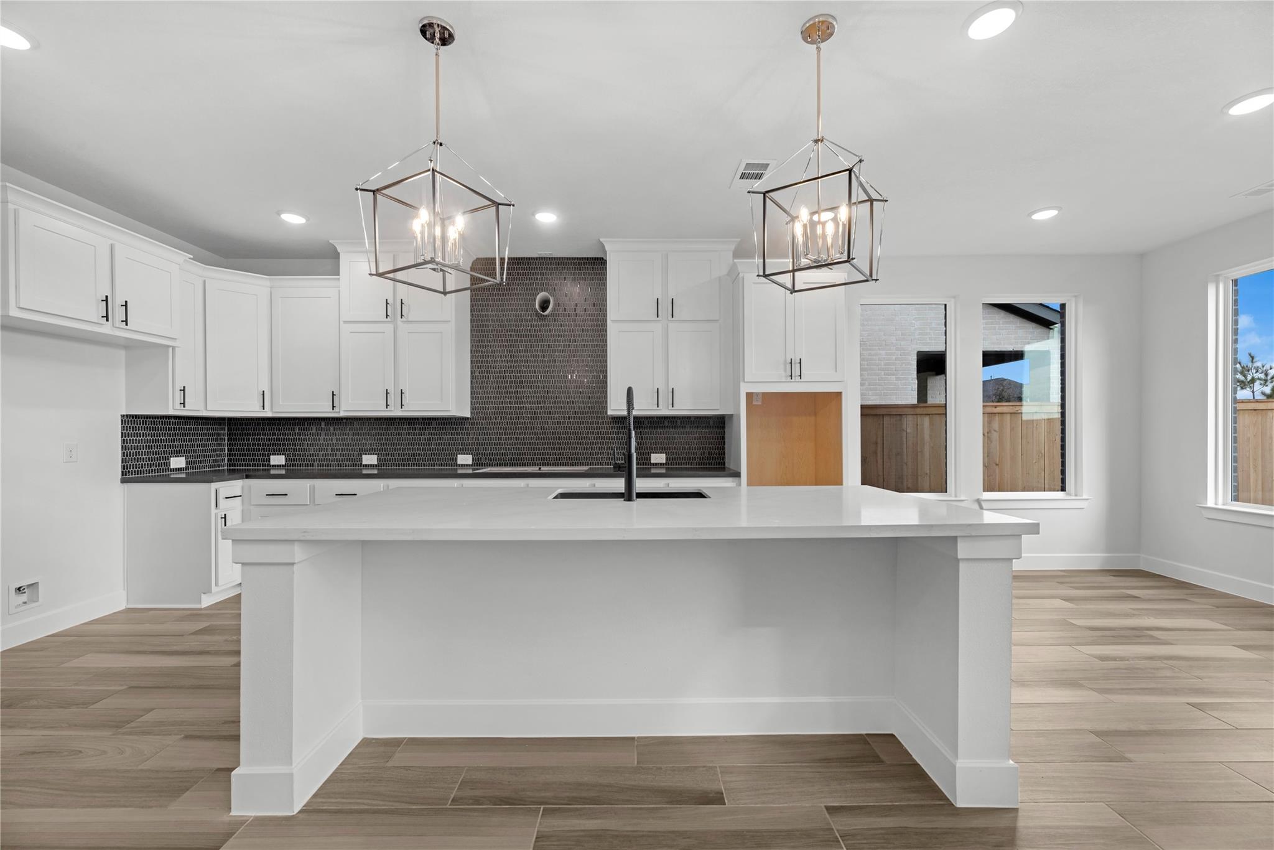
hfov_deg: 104.2
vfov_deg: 81.2
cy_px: 425
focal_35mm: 14
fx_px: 495
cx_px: 637
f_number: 9
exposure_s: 1/250
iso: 250
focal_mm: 14
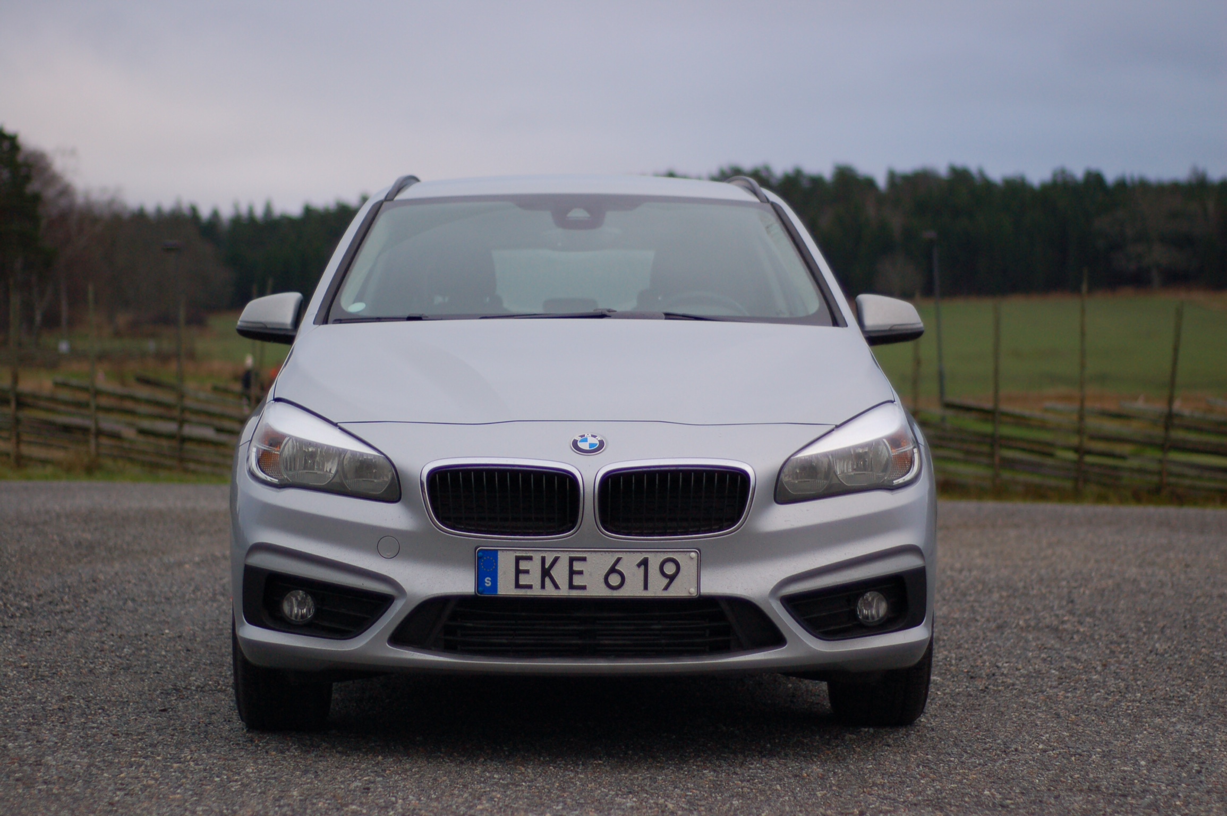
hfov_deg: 27.0
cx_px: 614
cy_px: 408
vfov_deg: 18.1
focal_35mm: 75
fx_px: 2554
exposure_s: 1/400
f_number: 1.8
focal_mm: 50
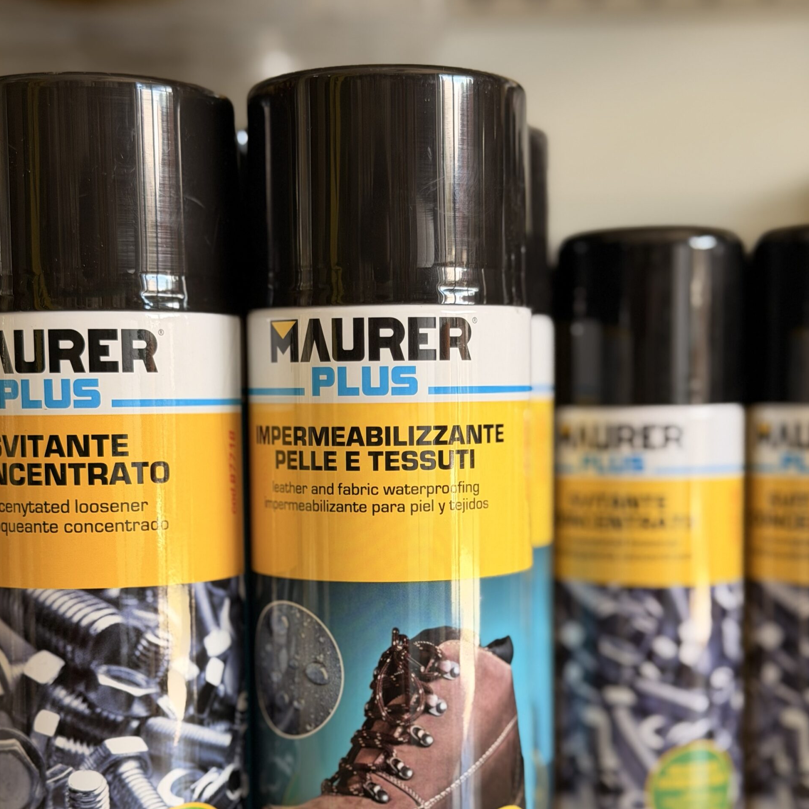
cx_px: 403
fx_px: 1507
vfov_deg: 29.9
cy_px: 524
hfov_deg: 30.0
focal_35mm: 57
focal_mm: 6.76
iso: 100
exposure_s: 1/93
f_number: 1.78
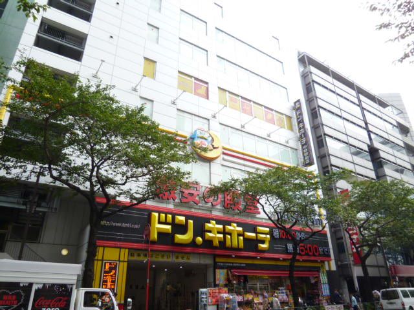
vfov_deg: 56.8
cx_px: 207
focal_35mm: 24
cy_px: 155
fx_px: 287
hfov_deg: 71.6
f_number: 2.5
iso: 100
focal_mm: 4.3
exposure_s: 1/320
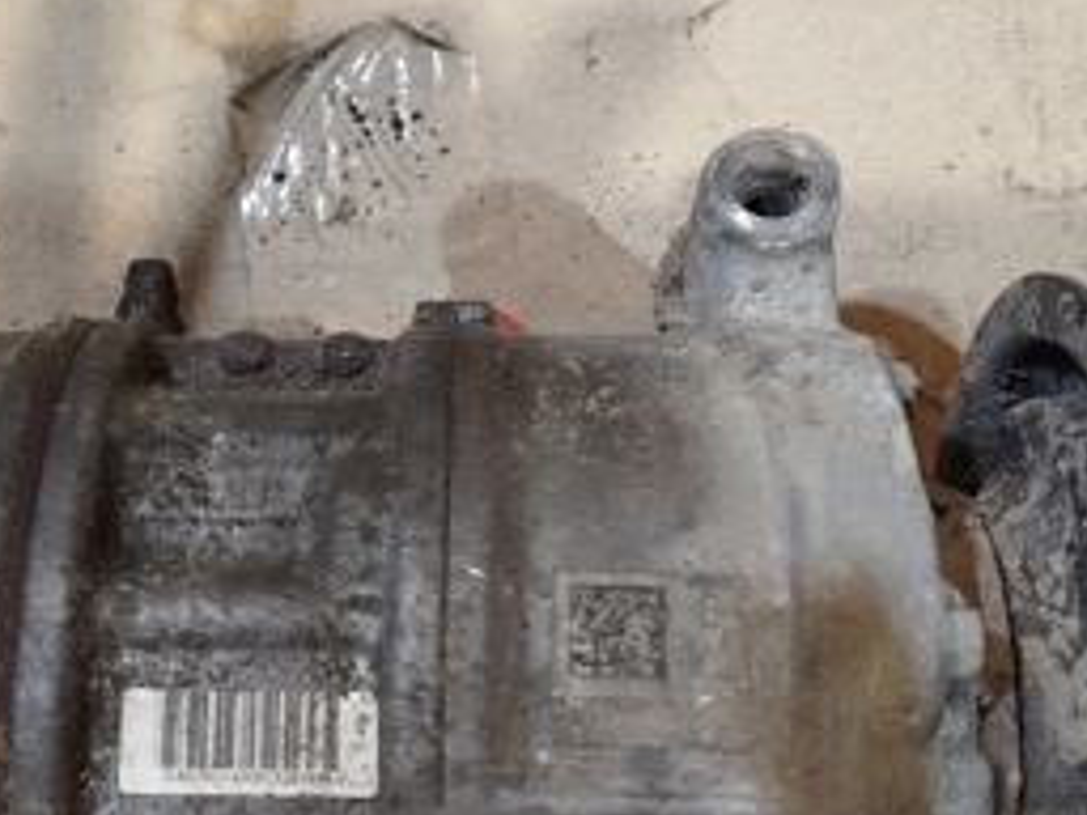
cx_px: 416
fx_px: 1884
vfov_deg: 24.4
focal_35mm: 60
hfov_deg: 32.1
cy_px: 424
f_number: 1.7
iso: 800
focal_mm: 5.31
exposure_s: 1/25
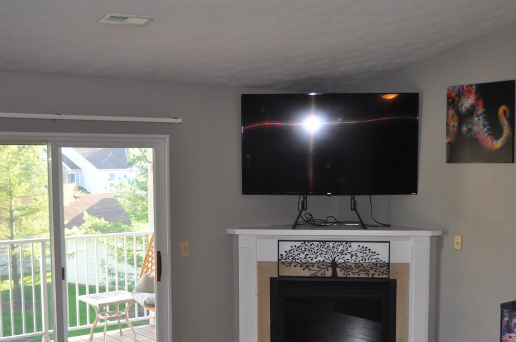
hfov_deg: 38.9
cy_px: 221
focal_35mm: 51
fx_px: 730
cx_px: 268
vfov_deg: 26.3
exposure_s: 1/125
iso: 640
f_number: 4.2
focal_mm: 26
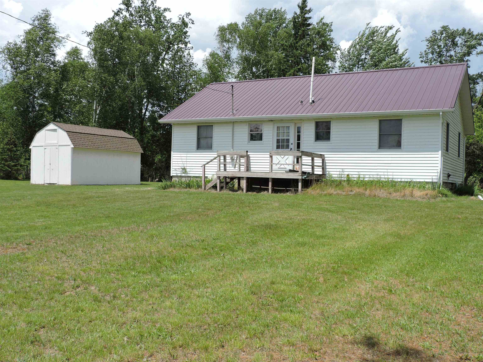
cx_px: 242
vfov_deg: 40.7
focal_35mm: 35
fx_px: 488
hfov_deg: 52.6
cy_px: 181
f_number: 3.3
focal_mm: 6.2
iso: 100
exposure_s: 1/1250
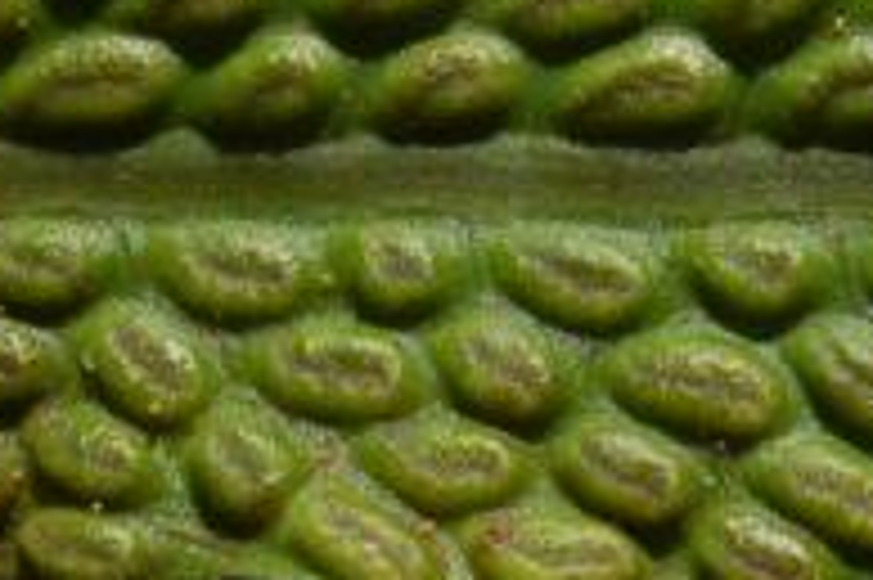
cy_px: 144
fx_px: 6736
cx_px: 922
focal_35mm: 278
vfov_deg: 4.9
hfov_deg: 7.4
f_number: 13
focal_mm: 60
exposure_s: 1/160
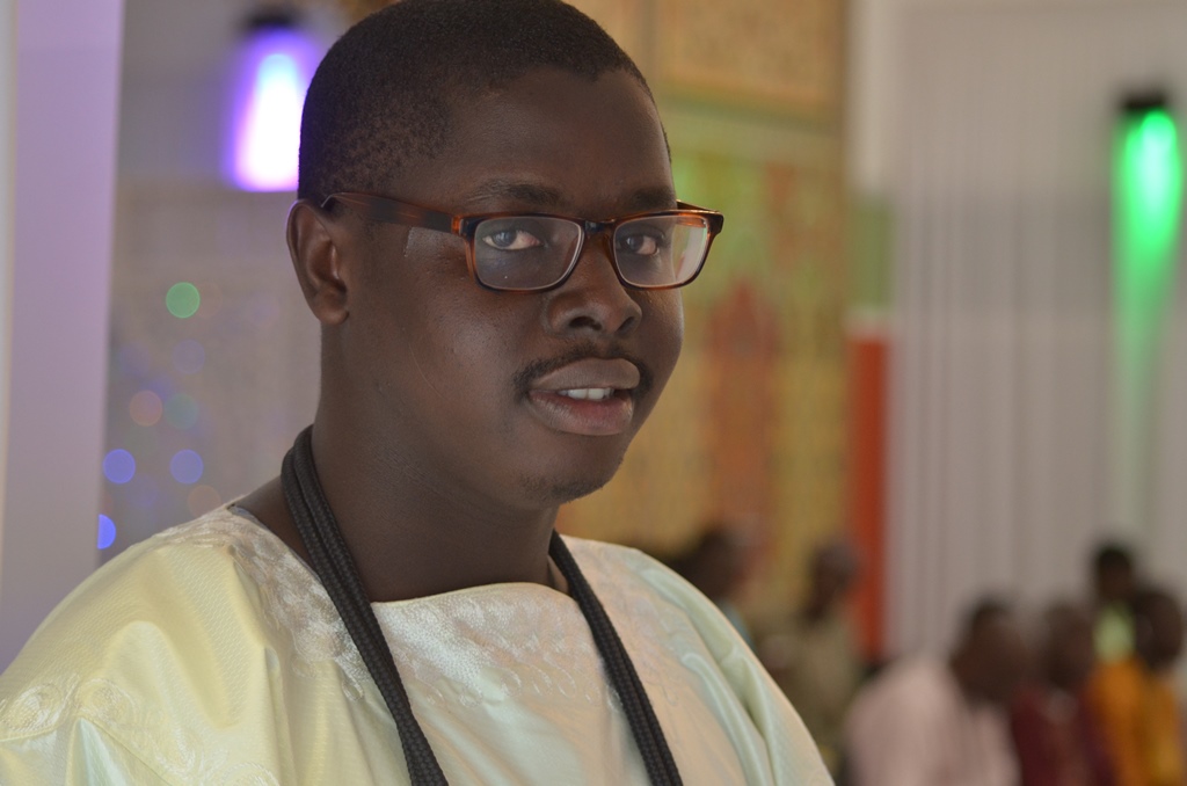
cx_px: 594
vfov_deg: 13.0
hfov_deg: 19.5
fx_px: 3455
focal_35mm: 105
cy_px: 393
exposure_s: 1/125
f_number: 4
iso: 800
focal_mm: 70
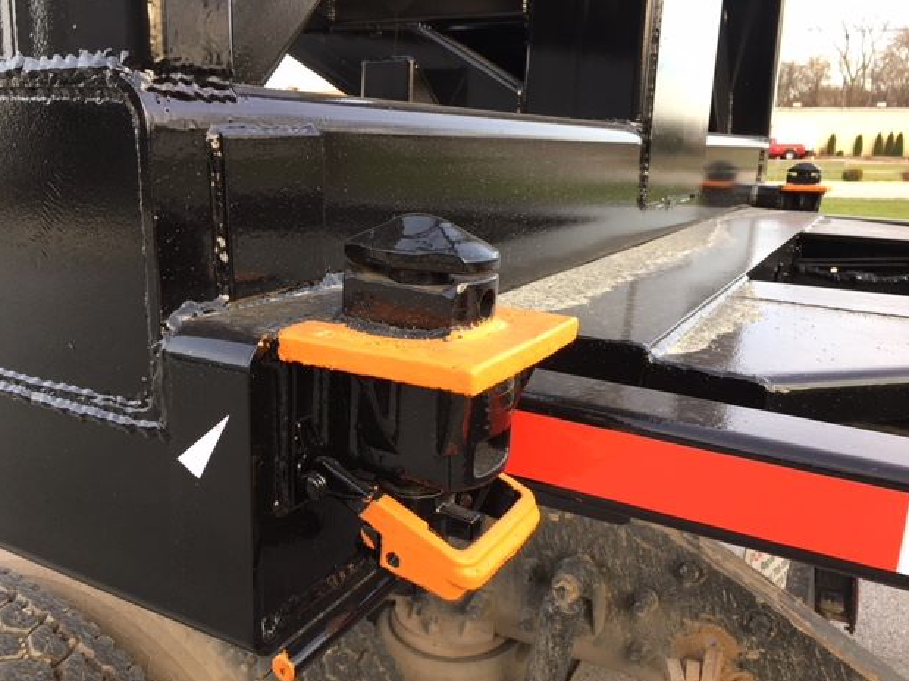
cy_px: 351
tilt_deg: -14.5
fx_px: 788
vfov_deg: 46.8
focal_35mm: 30
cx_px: 441
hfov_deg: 60.0
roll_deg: -0.2
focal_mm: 4.15
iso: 25
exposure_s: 1/120
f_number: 2.2
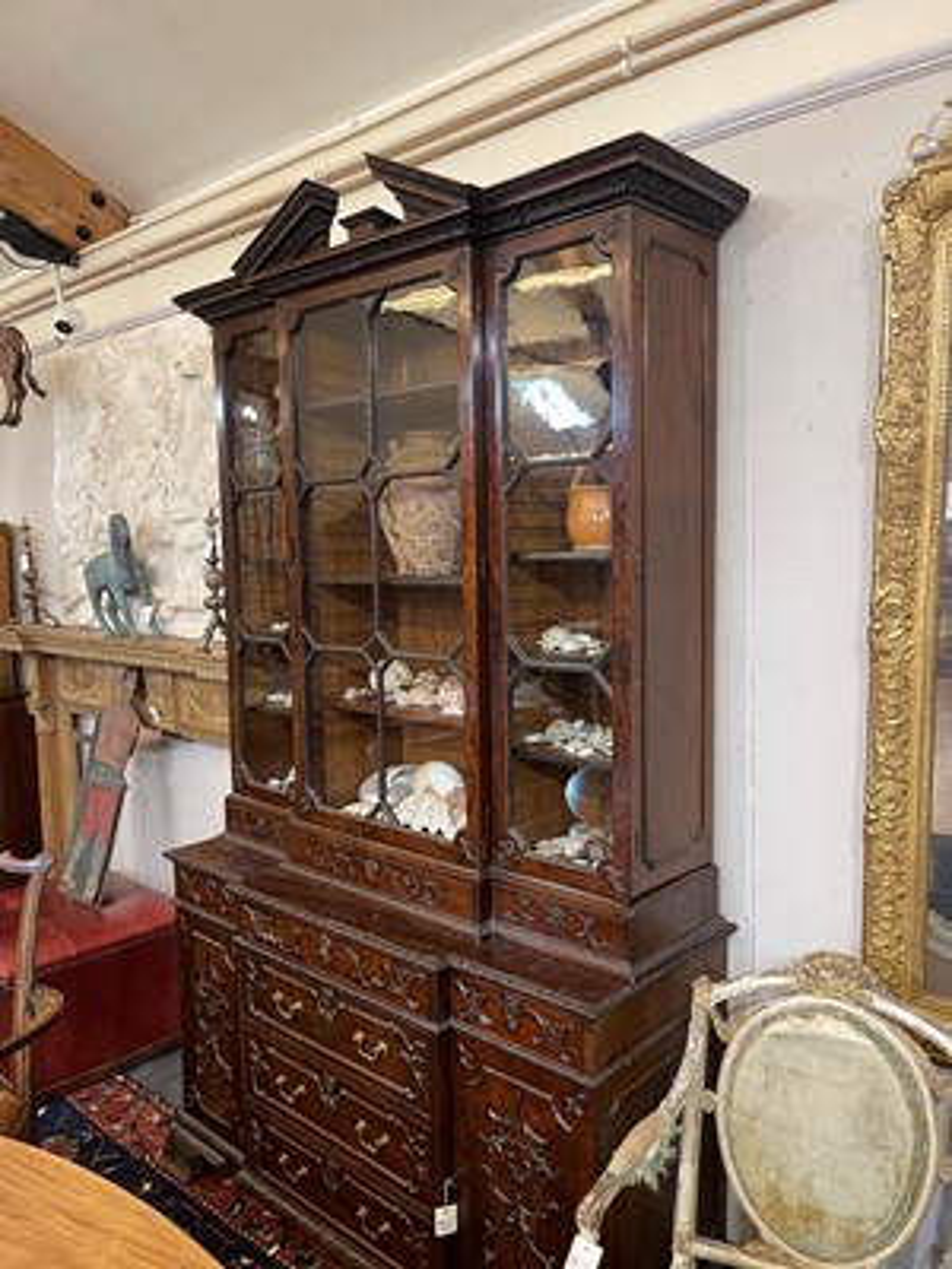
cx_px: 476
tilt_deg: -4.8
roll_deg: -0.4
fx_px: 917
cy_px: 634
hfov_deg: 54.9
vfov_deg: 69.4
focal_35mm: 25
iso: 200
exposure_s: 1/50
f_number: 1.6
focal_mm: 5.1
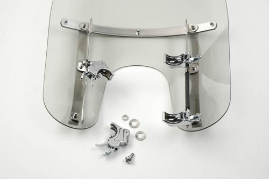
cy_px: 90
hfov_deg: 24.6
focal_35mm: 82
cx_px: 134
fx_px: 616
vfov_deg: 16.5
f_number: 22
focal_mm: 55
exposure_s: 1/125
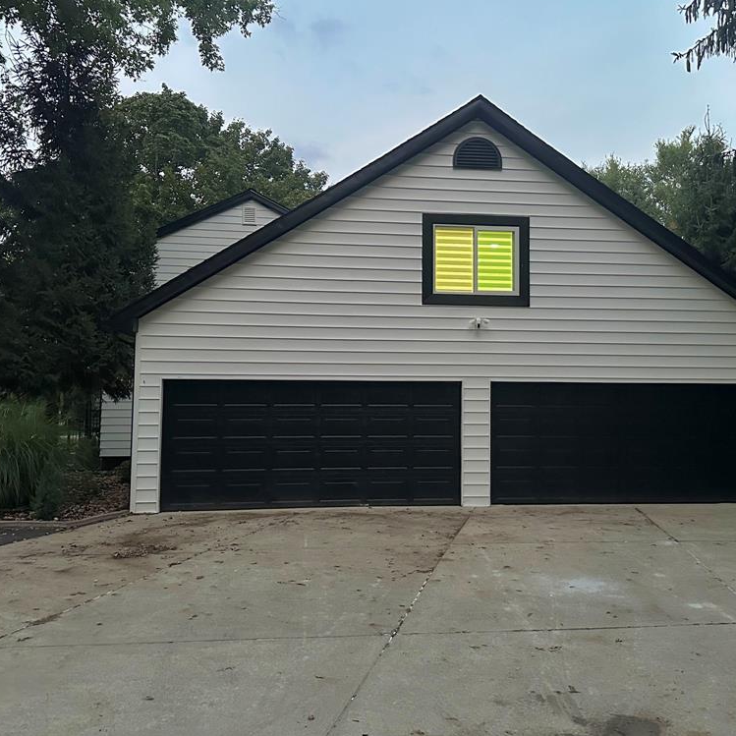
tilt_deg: +3.7
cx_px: 429
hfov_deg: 55.3
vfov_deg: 55.6
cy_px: 362
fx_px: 698
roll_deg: -0.7
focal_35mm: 29
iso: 800
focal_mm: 6.86
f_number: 1.78
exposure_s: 1/30
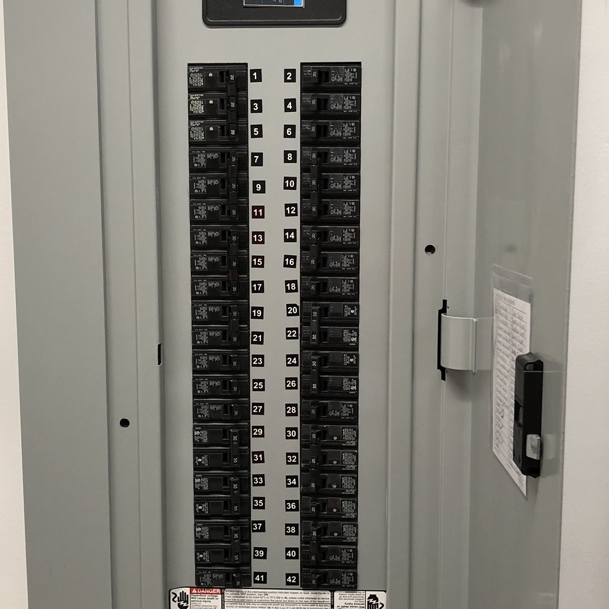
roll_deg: -0.9
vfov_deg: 34.7
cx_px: 274
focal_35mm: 49
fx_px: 975
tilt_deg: -7.2
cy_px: 321
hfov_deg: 34.6
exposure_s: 1/19
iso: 40
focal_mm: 3.99
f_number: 1.8
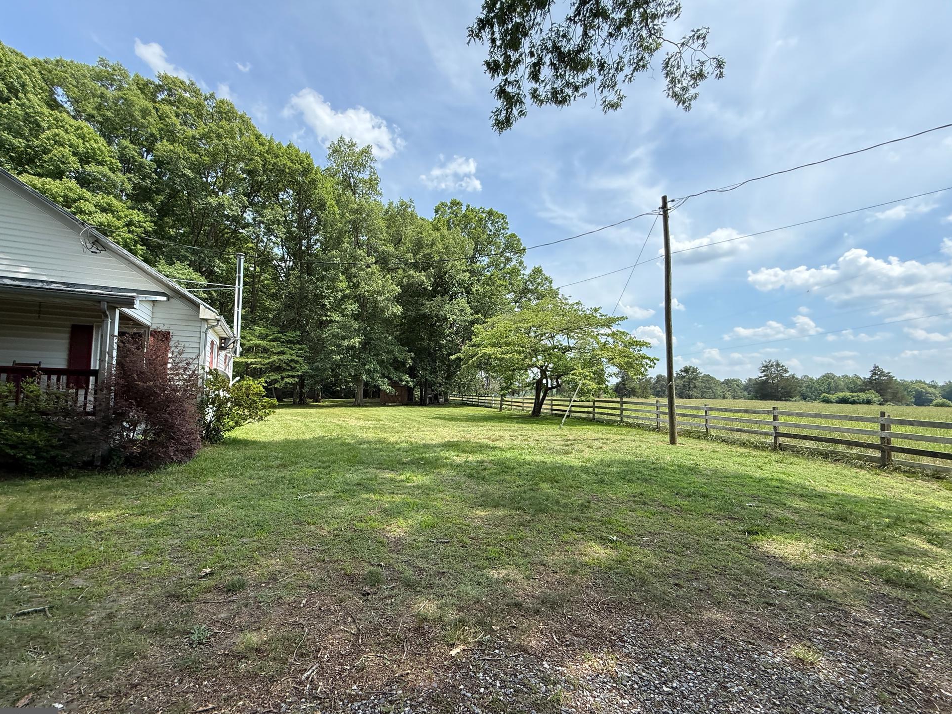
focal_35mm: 15
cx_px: 444
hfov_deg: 98.0
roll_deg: -1.4
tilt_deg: +4.3
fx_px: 413
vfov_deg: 81.7
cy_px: 366
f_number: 2.2
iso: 64
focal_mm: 2.22
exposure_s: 1/742
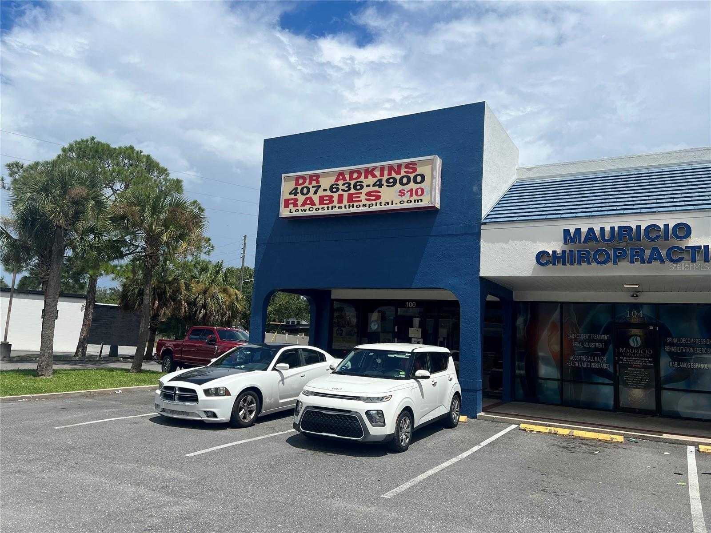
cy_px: 266
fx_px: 534
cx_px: 356
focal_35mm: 26
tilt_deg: +8.2
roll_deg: -3.1
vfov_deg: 53.1
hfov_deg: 67.3
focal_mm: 5.7
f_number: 1.5
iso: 50
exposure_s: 1/7463
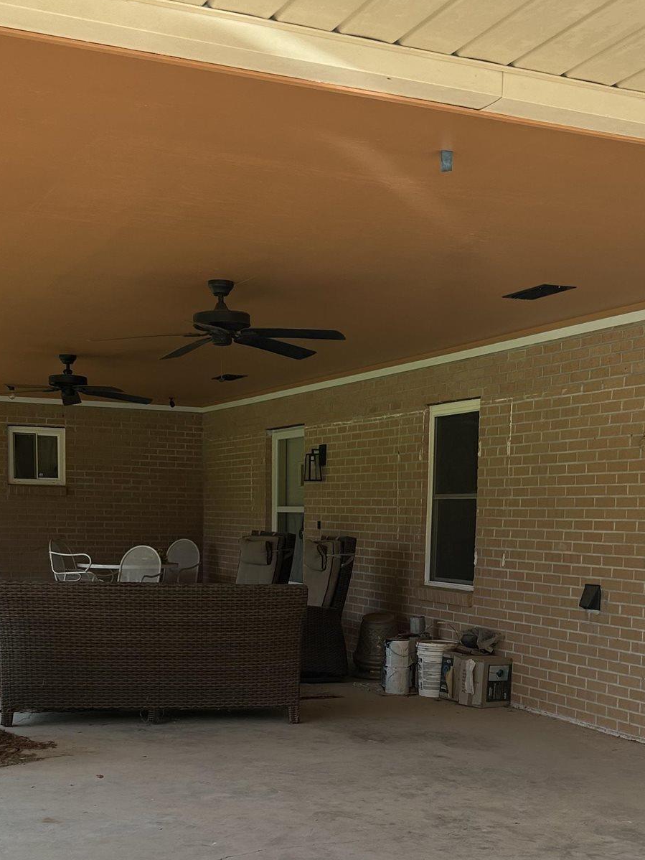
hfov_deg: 29.1
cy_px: 636
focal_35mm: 50
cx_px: 352
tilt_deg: -3.4
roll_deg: -0.4
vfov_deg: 37.3
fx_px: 1242
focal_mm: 5.7
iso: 50
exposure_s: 1/1361
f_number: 1.5
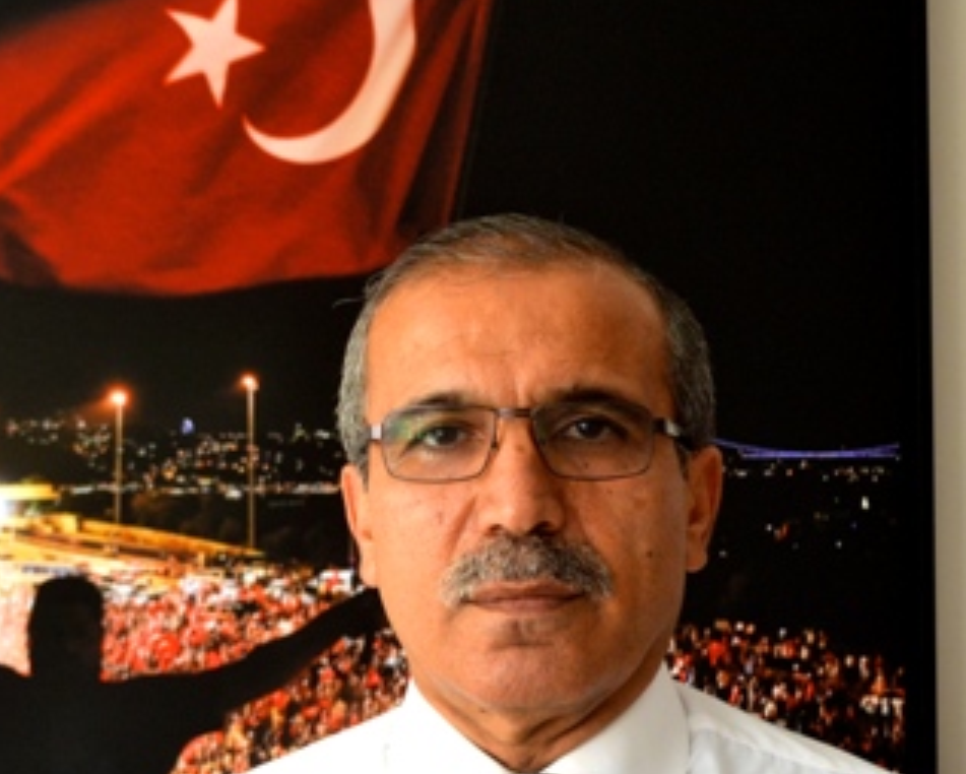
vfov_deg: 16.9
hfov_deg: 20.8
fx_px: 2603
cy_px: 413
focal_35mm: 91
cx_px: 186
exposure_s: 1/30
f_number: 4.8
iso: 400
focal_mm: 32
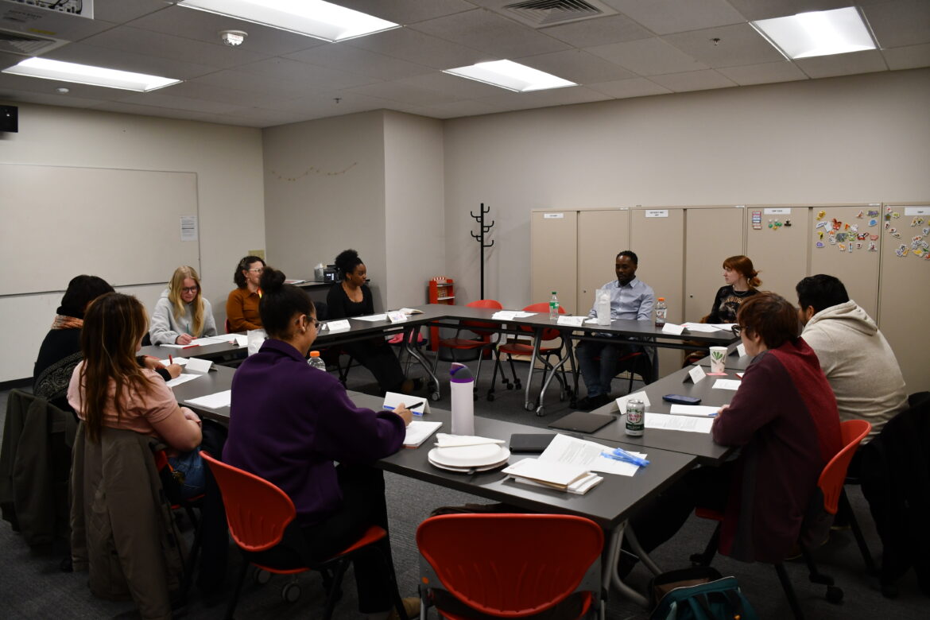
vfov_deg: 47.9
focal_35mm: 27
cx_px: 465
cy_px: 310
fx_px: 697
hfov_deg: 67.4
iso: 800
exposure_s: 1/160
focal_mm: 18
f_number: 3.5
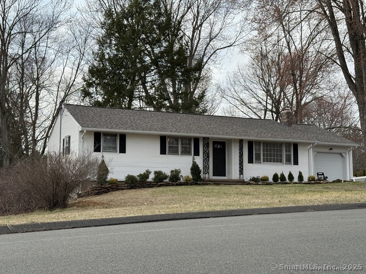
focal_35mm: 48
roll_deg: +0.1
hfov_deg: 39.7
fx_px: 508
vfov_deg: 30.3
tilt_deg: +6.7
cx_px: 183
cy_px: 137
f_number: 1.78
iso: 100
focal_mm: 6.76
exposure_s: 1/2494
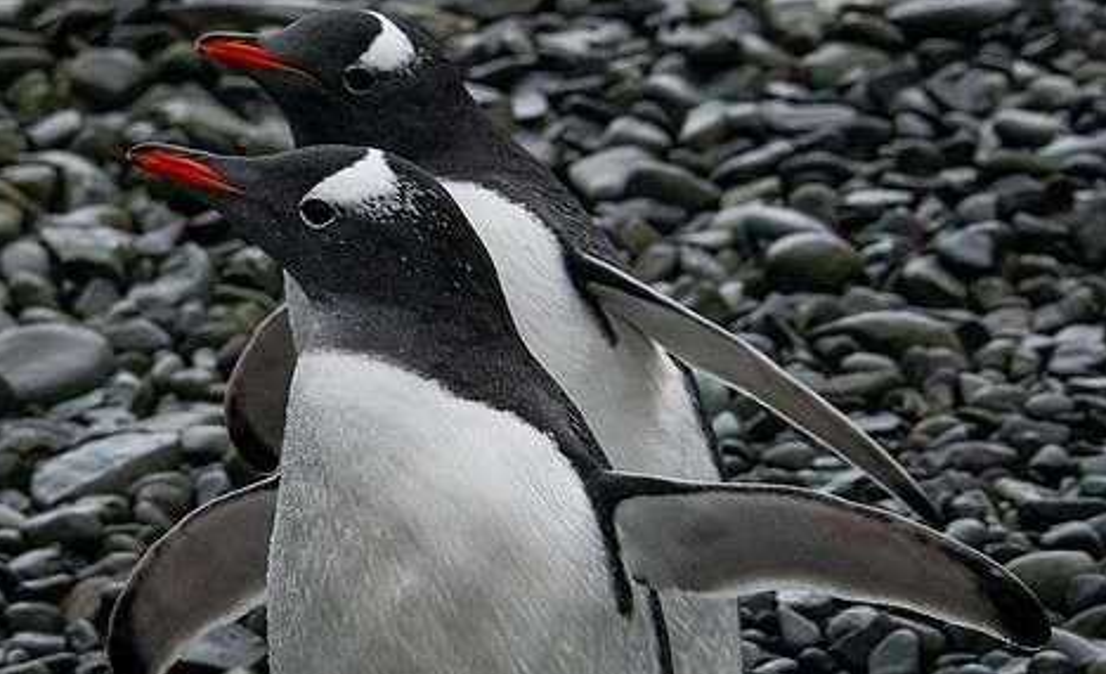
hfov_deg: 6.4
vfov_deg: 3.9
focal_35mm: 328
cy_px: 239
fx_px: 9816
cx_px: 316
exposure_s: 1/400
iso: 3200
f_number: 8
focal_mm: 122
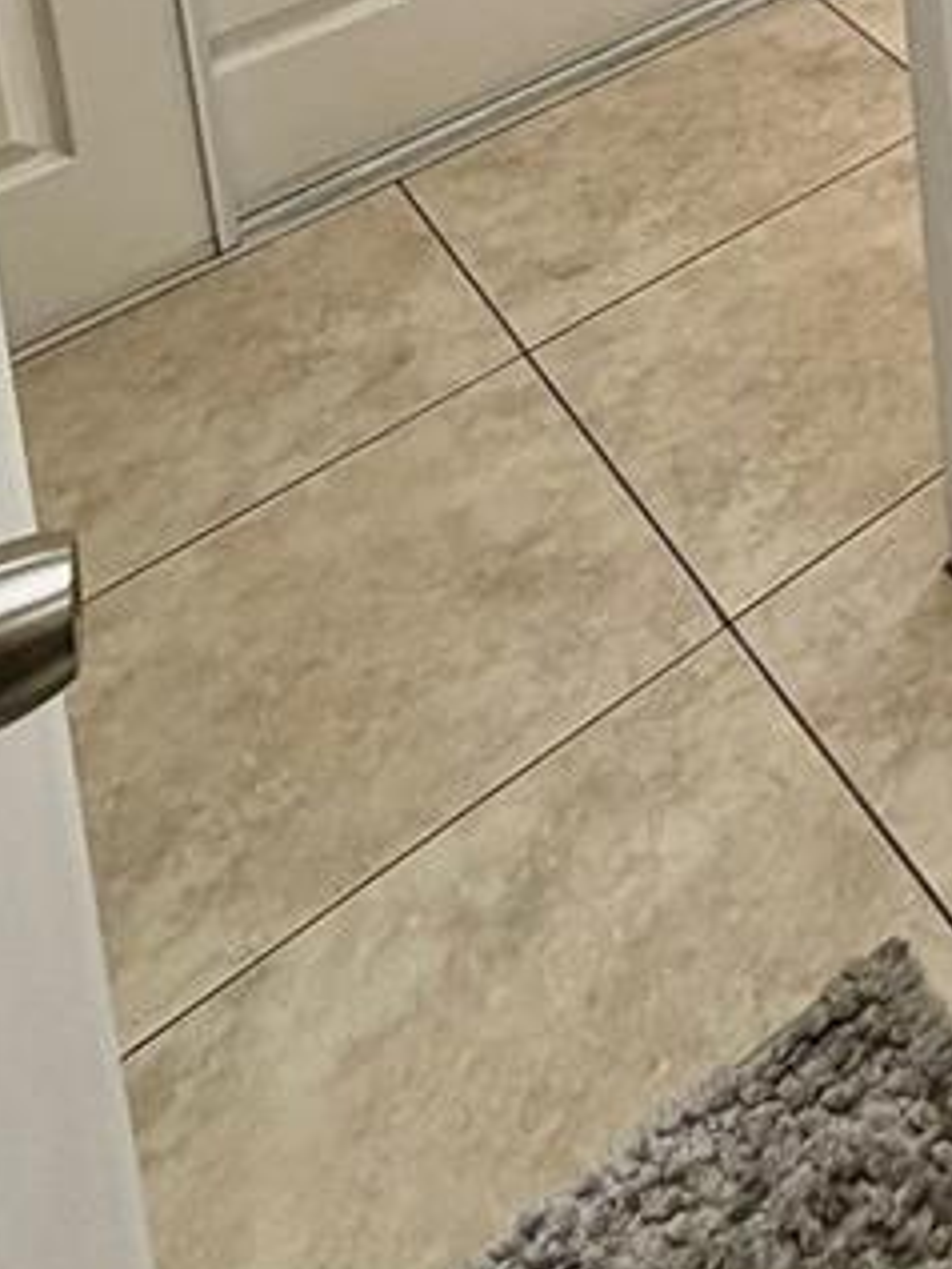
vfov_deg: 23.4
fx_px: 1942
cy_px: -889
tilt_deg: -8.6
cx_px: 1704
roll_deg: +0.8
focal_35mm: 53
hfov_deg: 20.1
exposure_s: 1/120
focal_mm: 2.22
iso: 125
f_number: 2.2
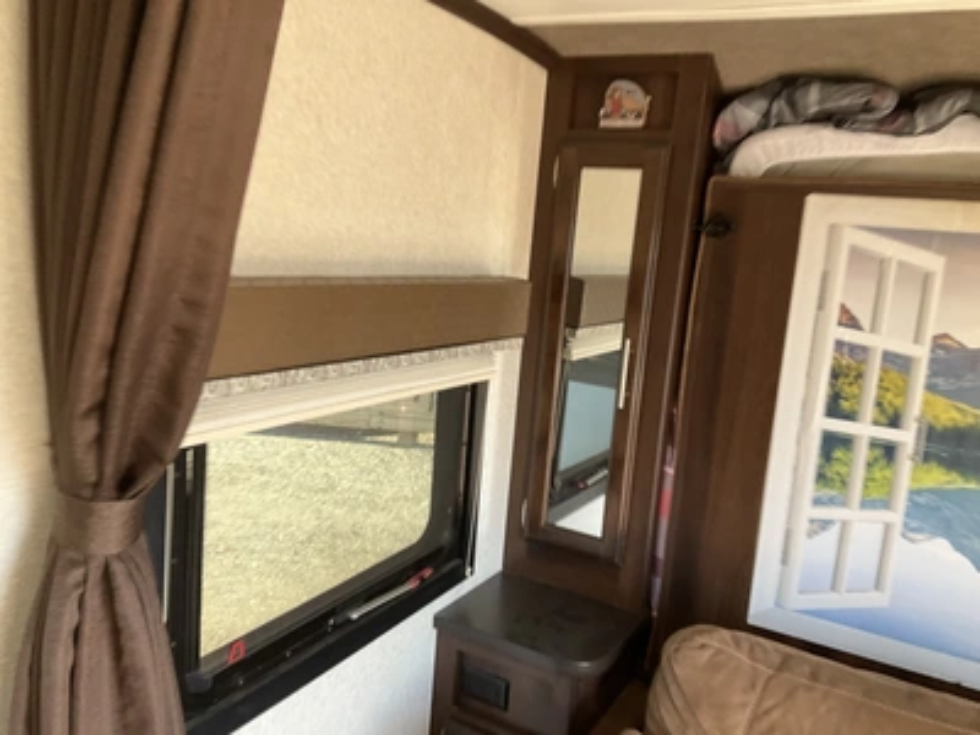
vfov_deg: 48.2
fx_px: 821
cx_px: 490
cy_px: 368
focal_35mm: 29
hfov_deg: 61.7
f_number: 1.8
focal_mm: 3
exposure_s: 1/97
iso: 64
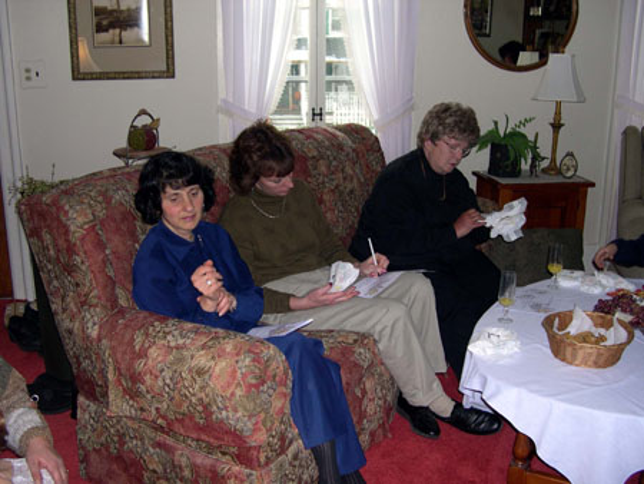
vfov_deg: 37.8
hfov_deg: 49.0
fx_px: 707
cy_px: 242
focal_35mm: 38
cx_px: 322
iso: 121
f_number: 2.8
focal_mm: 8
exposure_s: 1/60
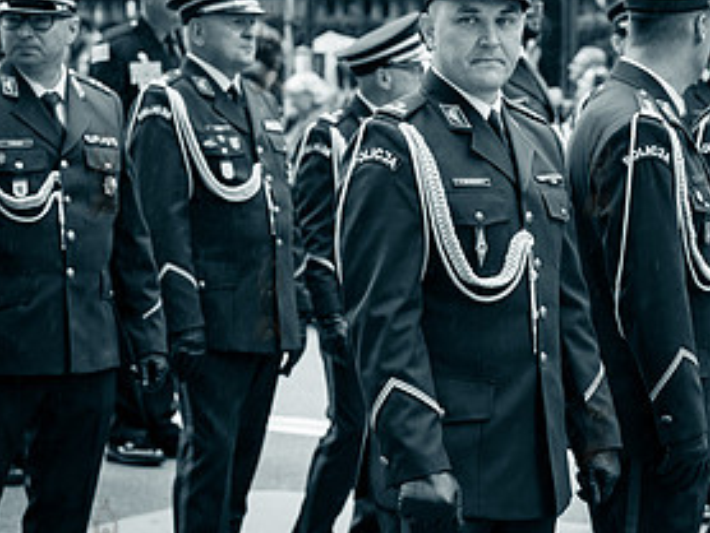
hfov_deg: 13.6
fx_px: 2956
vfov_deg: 10.3
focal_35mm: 144
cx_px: 584
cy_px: 80
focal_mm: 60
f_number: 3.5
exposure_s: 1/160
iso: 320
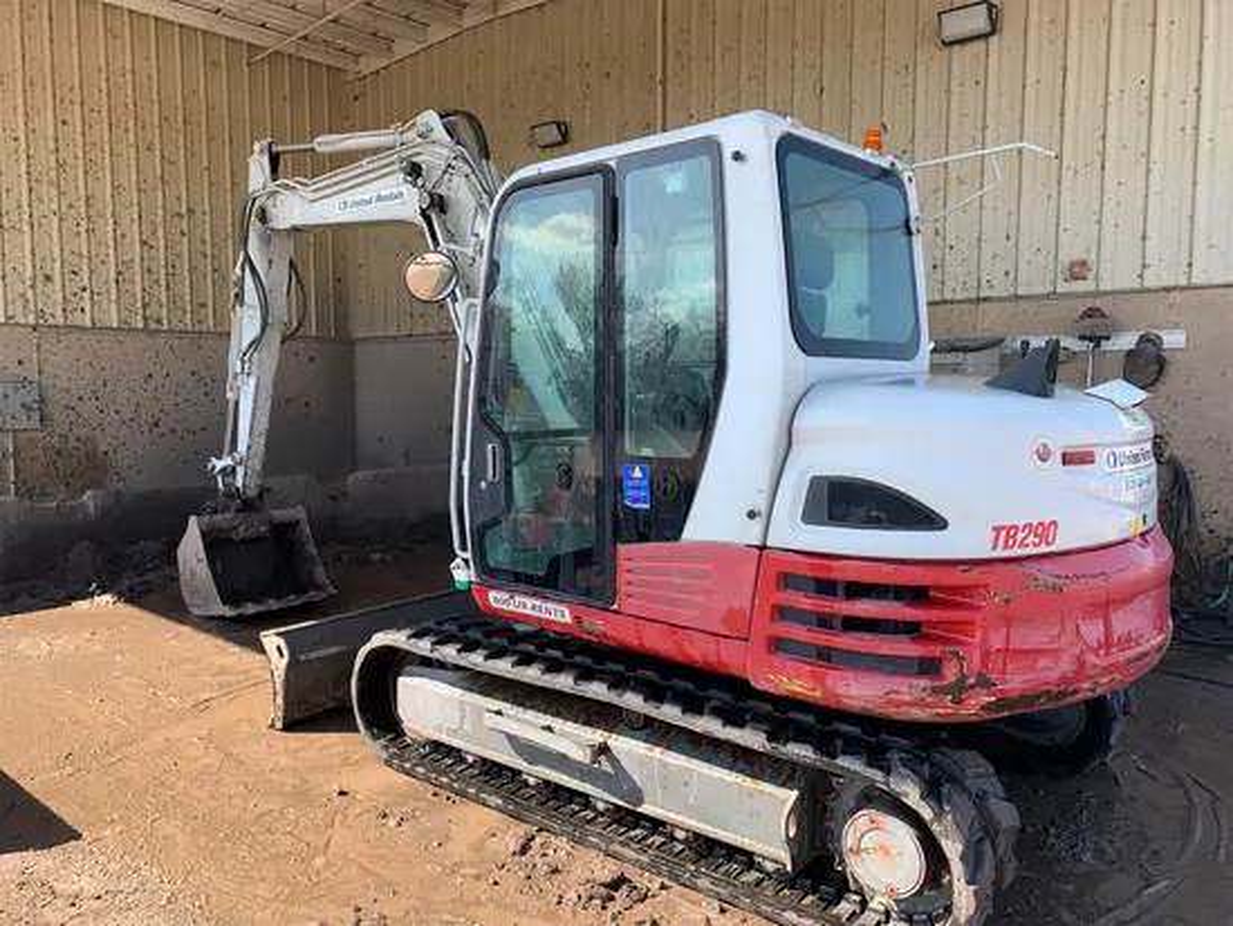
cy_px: 463
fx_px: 927
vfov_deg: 53.1
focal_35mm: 26
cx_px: 616
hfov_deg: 67.3
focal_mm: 4.25
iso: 25
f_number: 1.8
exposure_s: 1/529
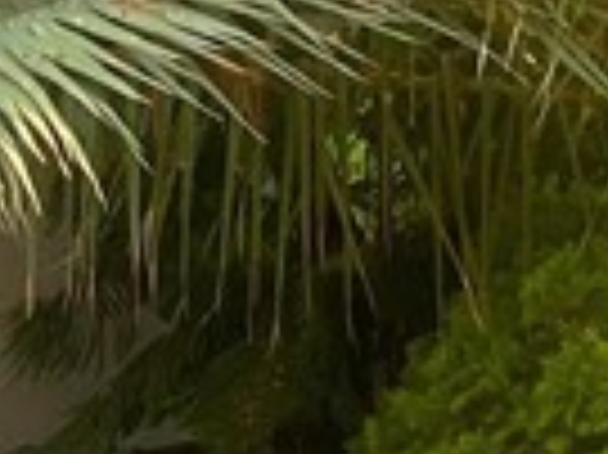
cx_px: -342
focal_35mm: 197
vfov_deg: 6.8
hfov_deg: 9.7
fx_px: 3457
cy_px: 1326
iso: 50
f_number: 1.6
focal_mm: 5.1
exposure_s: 1/337
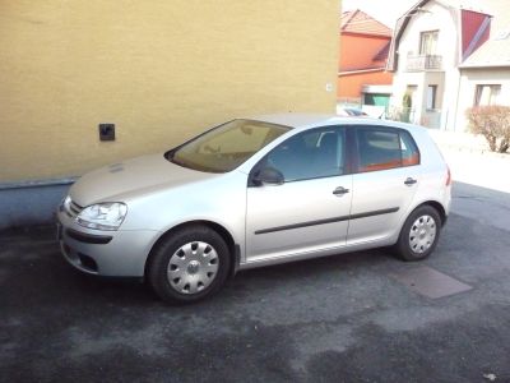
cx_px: 255
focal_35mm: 28
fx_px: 413
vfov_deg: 49.7
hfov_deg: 63.4
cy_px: 192
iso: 1600
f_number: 8
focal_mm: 4.7
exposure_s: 1/400
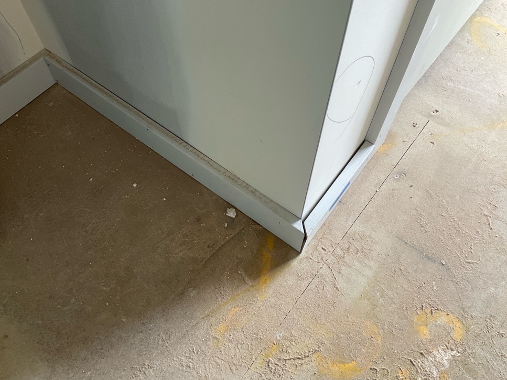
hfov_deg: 60.0
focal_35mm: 30
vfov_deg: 46.8
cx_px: 252
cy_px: 193
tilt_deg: -60.9
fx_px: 439
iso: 40
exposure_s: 1/60
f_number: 1.8
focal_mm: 3
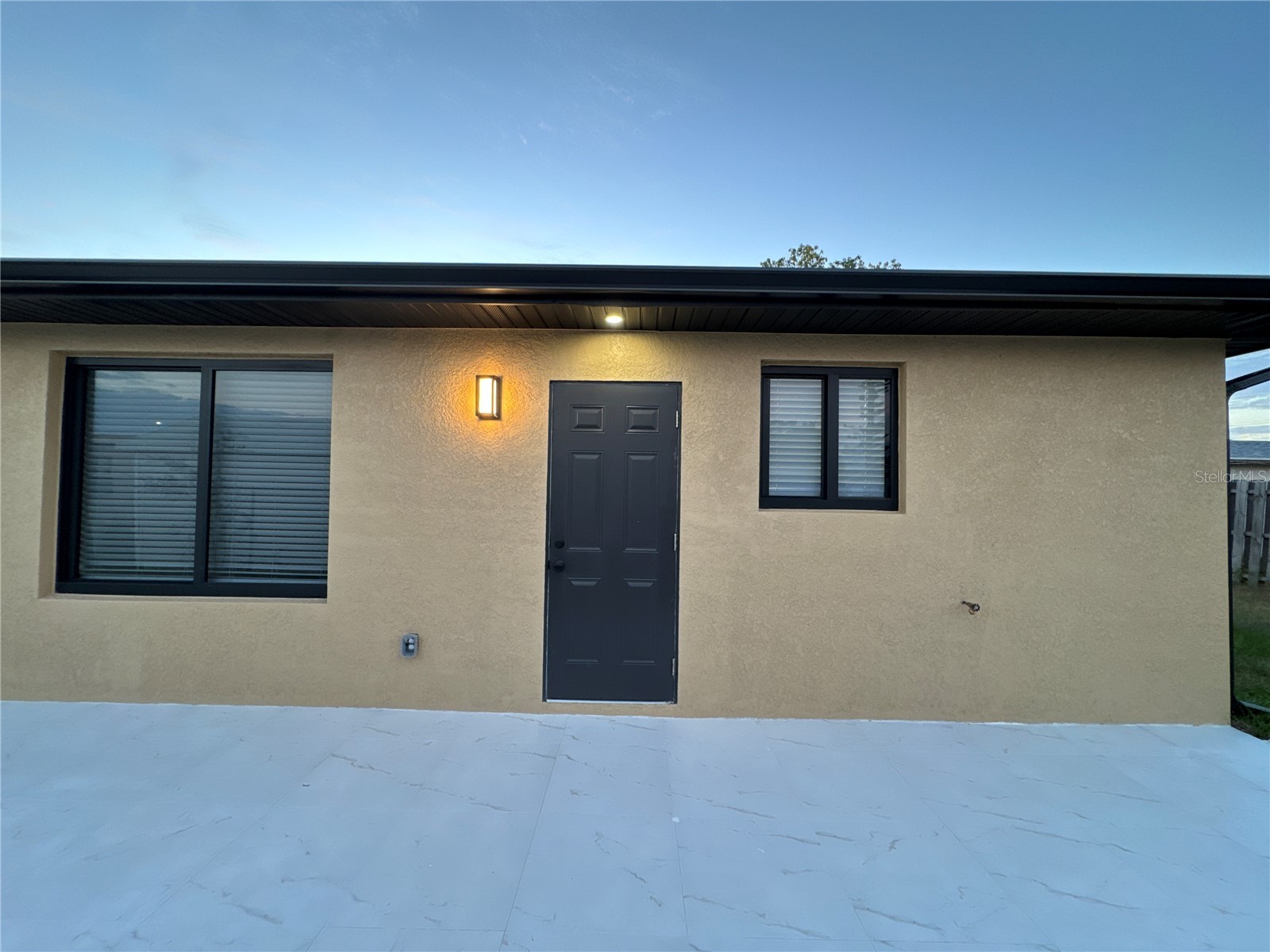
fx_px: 514
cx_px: 635
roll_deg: -0.5
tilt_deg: +4.3
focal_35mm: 14
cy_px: 476
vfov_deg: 85.7
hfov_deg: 102.1
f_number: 2.2
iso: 125
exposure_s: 1/60
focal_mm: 2.22
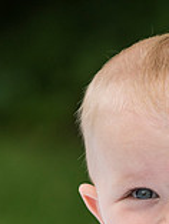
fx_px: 4941
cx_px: 200
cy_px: 272
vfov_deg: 2.6
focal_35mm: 760
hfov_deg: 2.0
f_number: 3.5
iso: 400
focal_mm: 200
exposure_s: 1/1000
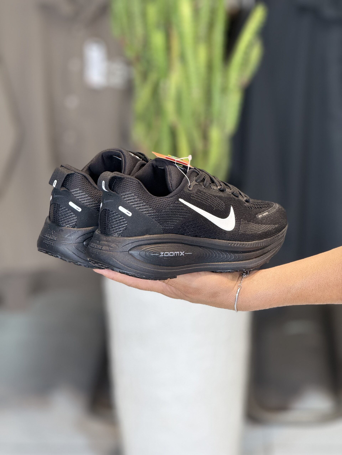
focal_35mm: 120
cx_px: 171
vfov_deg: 16.4
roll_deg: +0.2
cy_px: 228
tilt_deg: -16.1
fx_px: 1581
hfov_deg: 12.3
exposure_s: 1/100
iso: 125
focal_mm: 15.66
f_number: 2.8
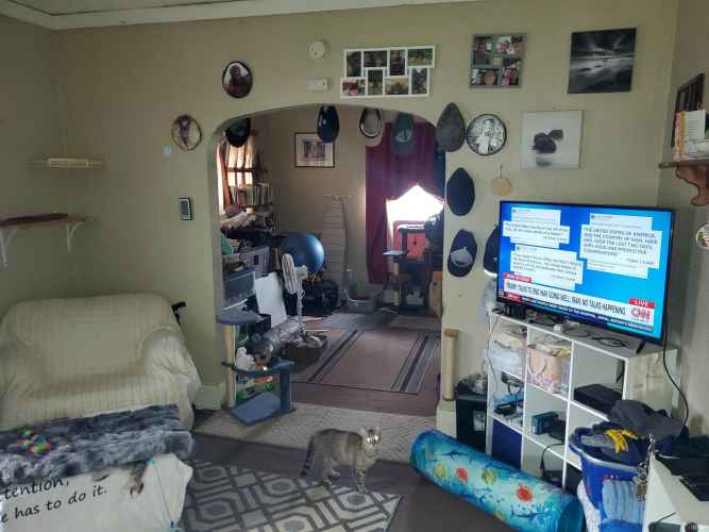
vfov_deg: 53.0
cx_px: 354
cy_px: 266
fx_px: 532
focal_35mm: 26
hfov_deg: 67.3
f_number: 1.5
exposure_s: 1/17
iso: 160
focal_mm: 4.3
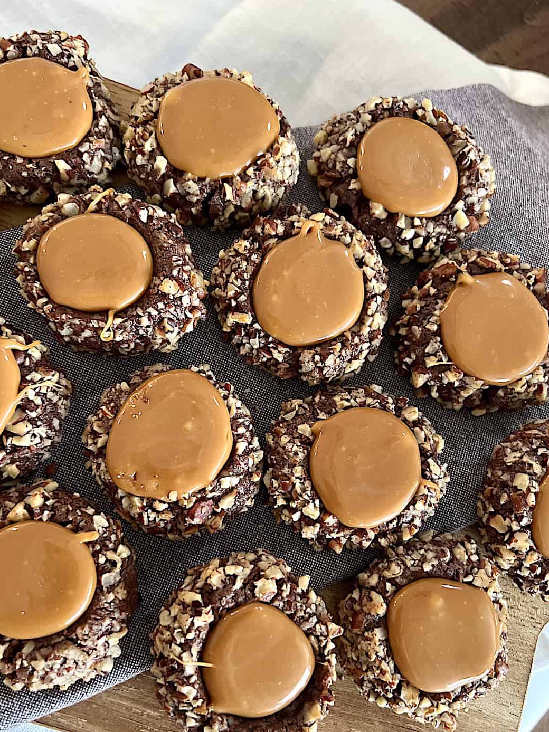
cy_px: 407
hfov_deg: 46.8
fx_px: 634
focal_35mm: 30
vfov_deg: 59.8
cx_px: 260
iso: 400
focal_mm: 5.7
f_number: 1.5
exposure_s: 1/40
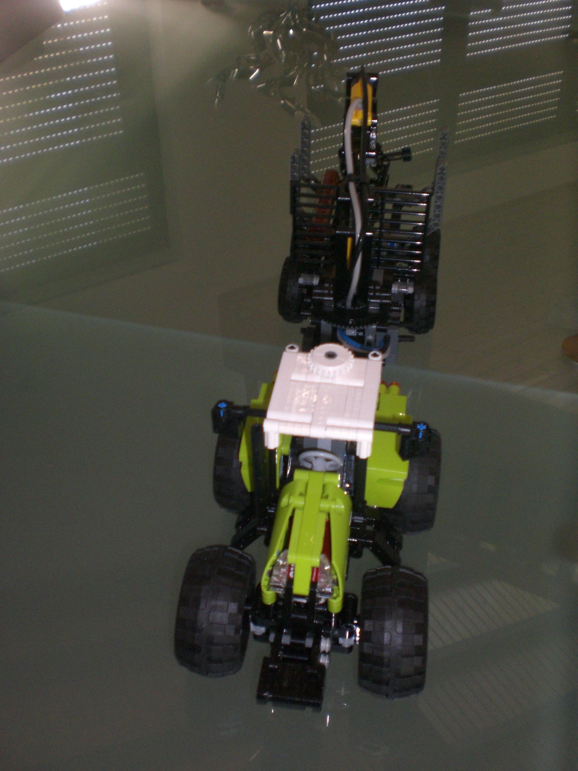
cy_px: 386
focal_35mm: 38
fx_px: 846
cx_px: 289
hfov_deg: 37.7
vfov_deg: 49.0
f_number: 3.1
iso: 200
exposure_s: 1/30
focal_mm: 6.3
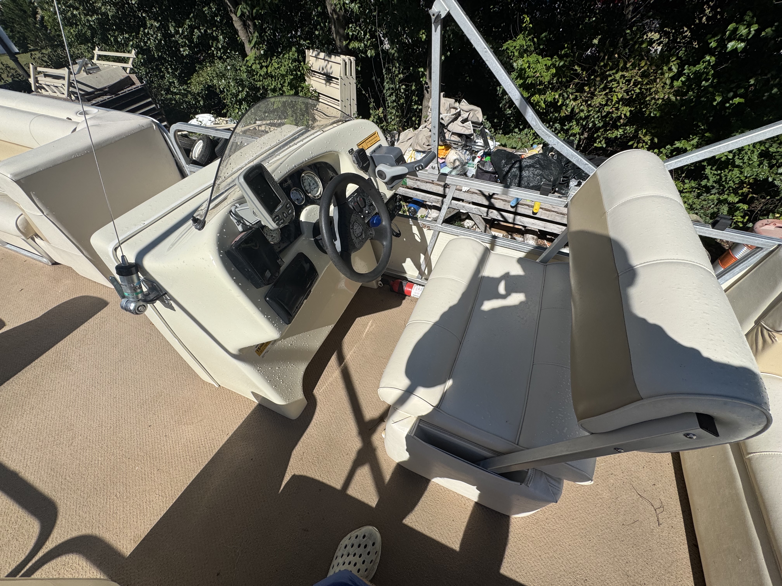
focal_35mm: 14
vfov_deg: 85.7
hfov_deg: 102.1
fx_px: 316
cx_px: 391
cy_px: 293
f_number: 2.2
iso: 50
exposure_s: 1/2674
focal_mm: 2.22
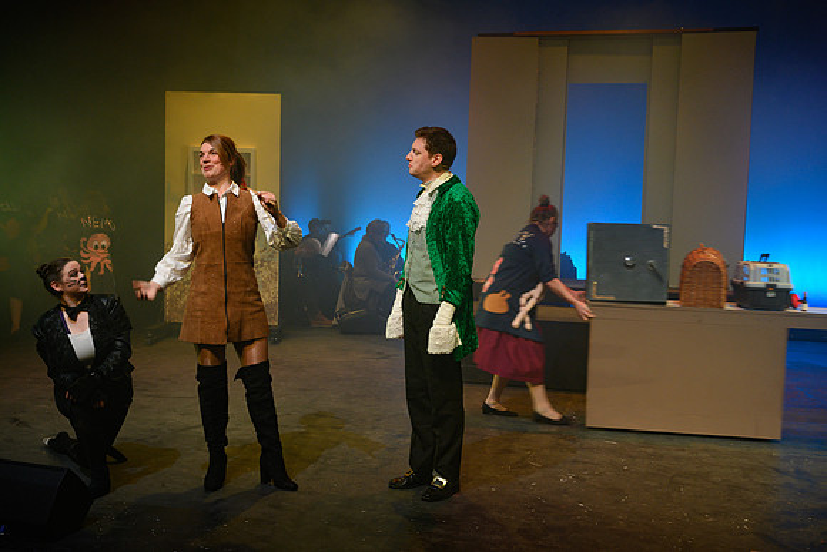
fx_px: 896
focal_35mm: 39
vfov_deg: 34.2
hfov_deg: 49.5
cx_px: 414
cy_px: 276
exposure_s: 1/40
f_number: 6.3
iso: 800
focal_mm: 39
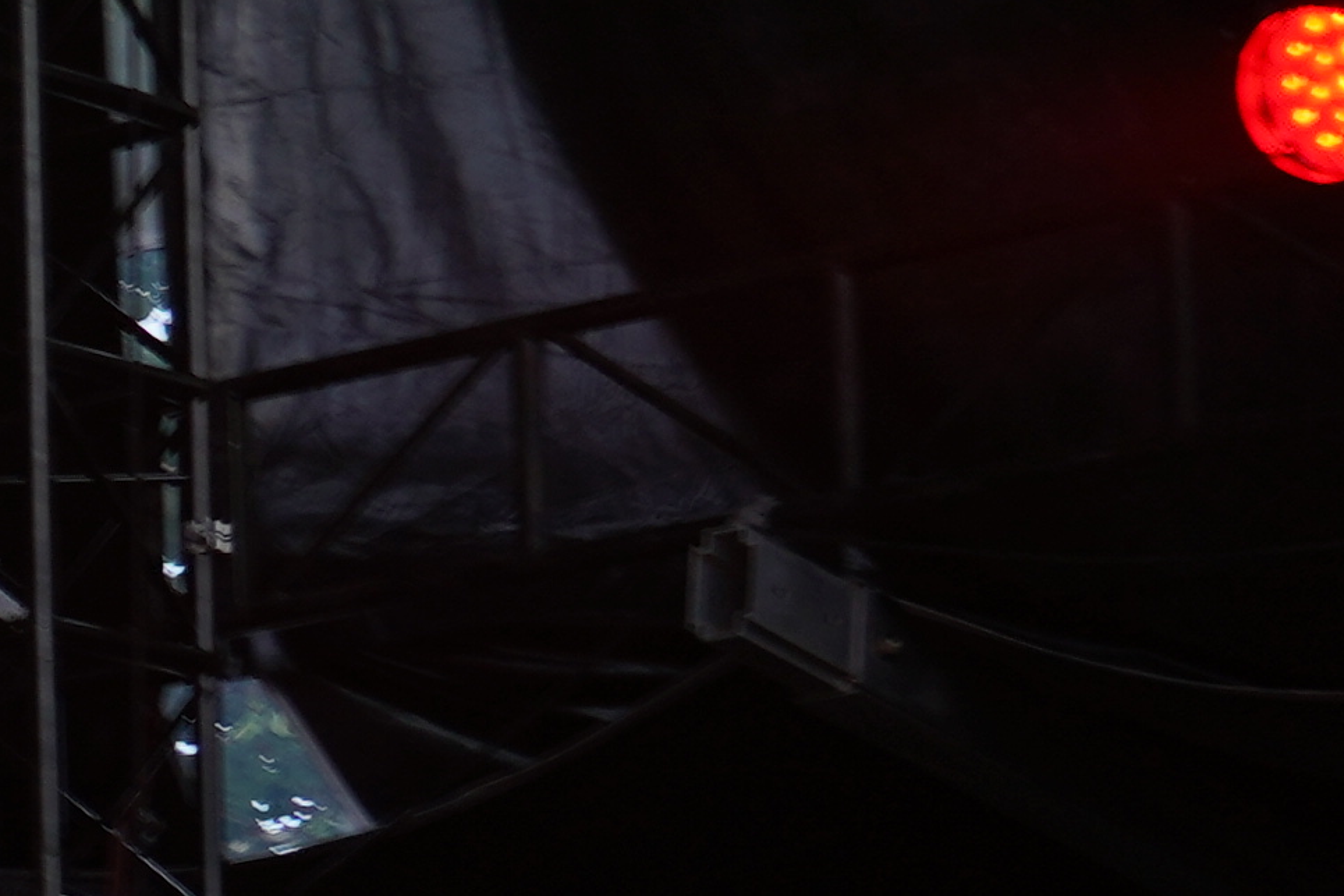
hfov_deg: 7.8
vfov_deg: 5.9
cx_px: -2646
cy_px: 1579
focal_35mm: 230
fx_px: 8585
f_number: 4.5
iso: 100
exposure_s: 1/50
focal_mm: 37
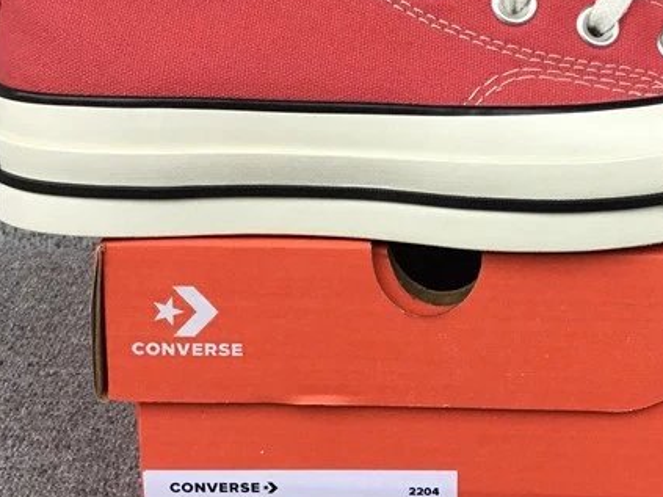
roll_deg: -0.5
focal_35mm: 66
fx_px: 1264
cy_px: 120
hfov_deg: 29.2
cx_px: 439
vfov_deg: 22.0
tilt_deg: -15.9
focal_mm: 3.3
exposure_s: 1/100
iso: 32
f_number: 2.4
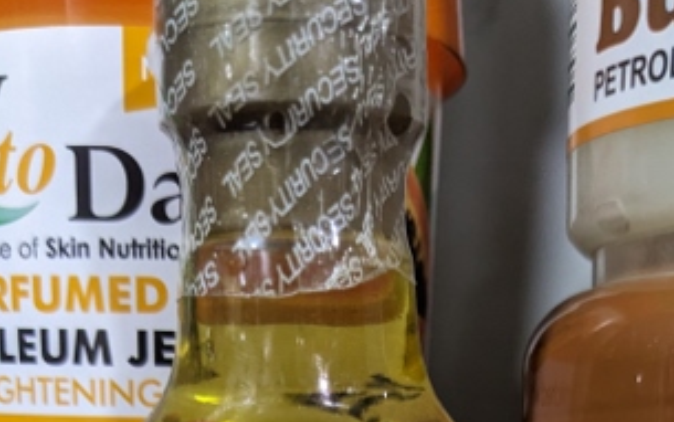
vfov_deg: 18.4
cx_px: 365
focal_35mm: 60
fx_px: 1103
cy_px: 689
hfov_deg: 34.0
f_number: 1.73
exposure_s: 1/37.4
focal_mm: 4.38
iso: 276
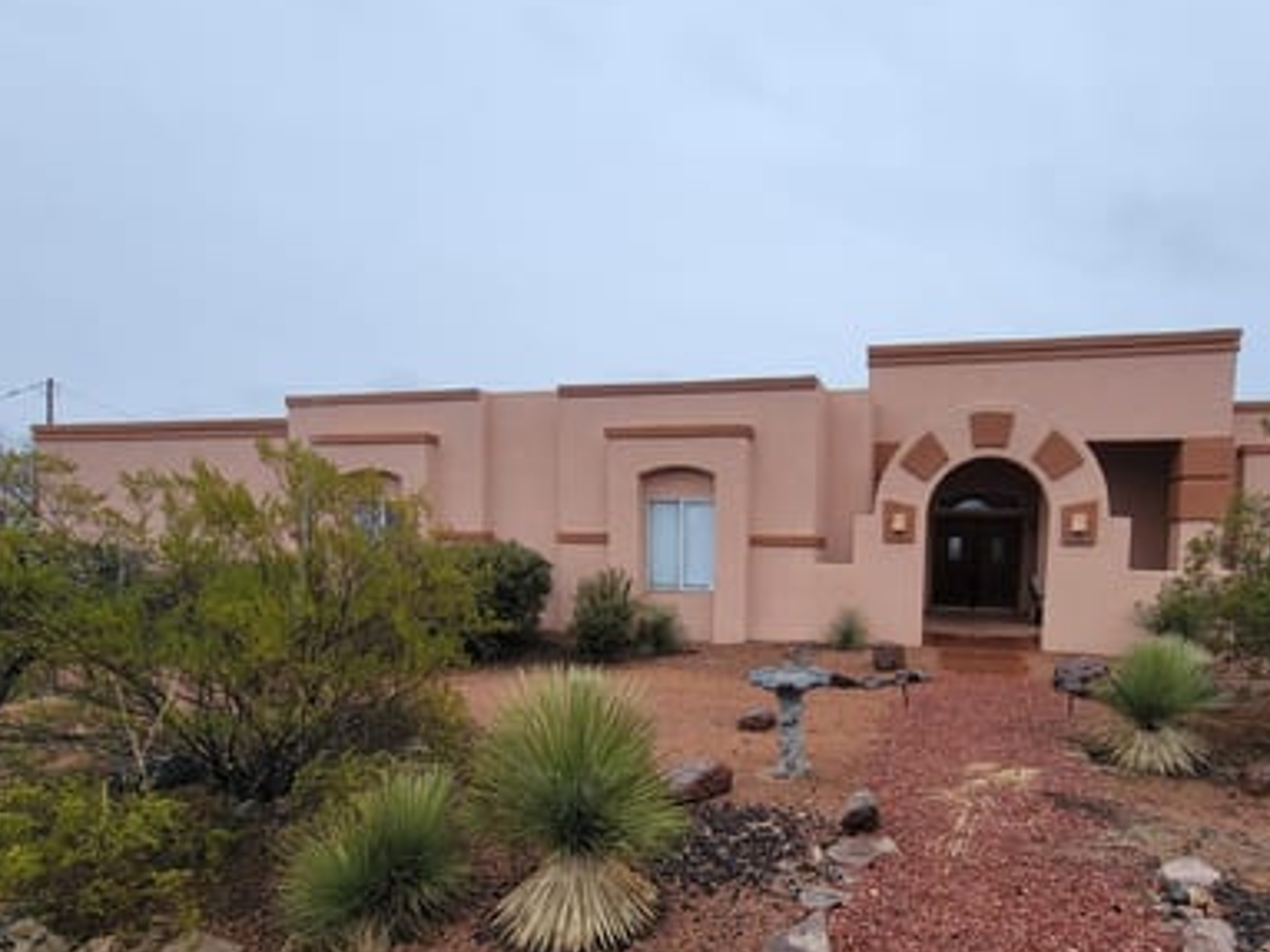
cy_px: 624
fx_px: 697
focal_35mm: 19
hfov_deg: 83.6
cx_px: 763
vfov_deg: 67.0
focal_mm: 2.2
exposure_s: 1/285
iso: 50
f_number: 2.2
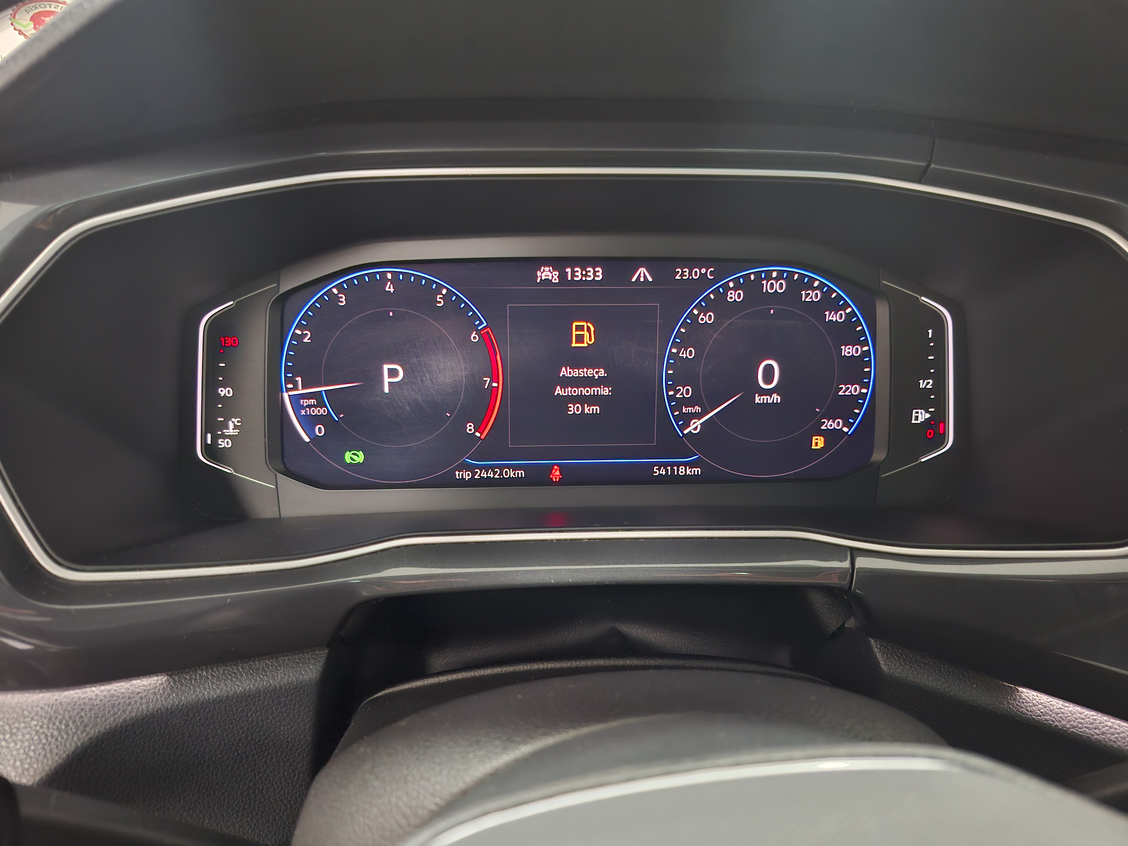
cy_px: 423
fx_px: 749
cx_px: 564
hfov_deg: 73.9
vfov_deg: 58.9
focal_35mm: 23
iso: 1250
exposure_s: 1/17
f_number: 1.8
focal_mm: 5.54
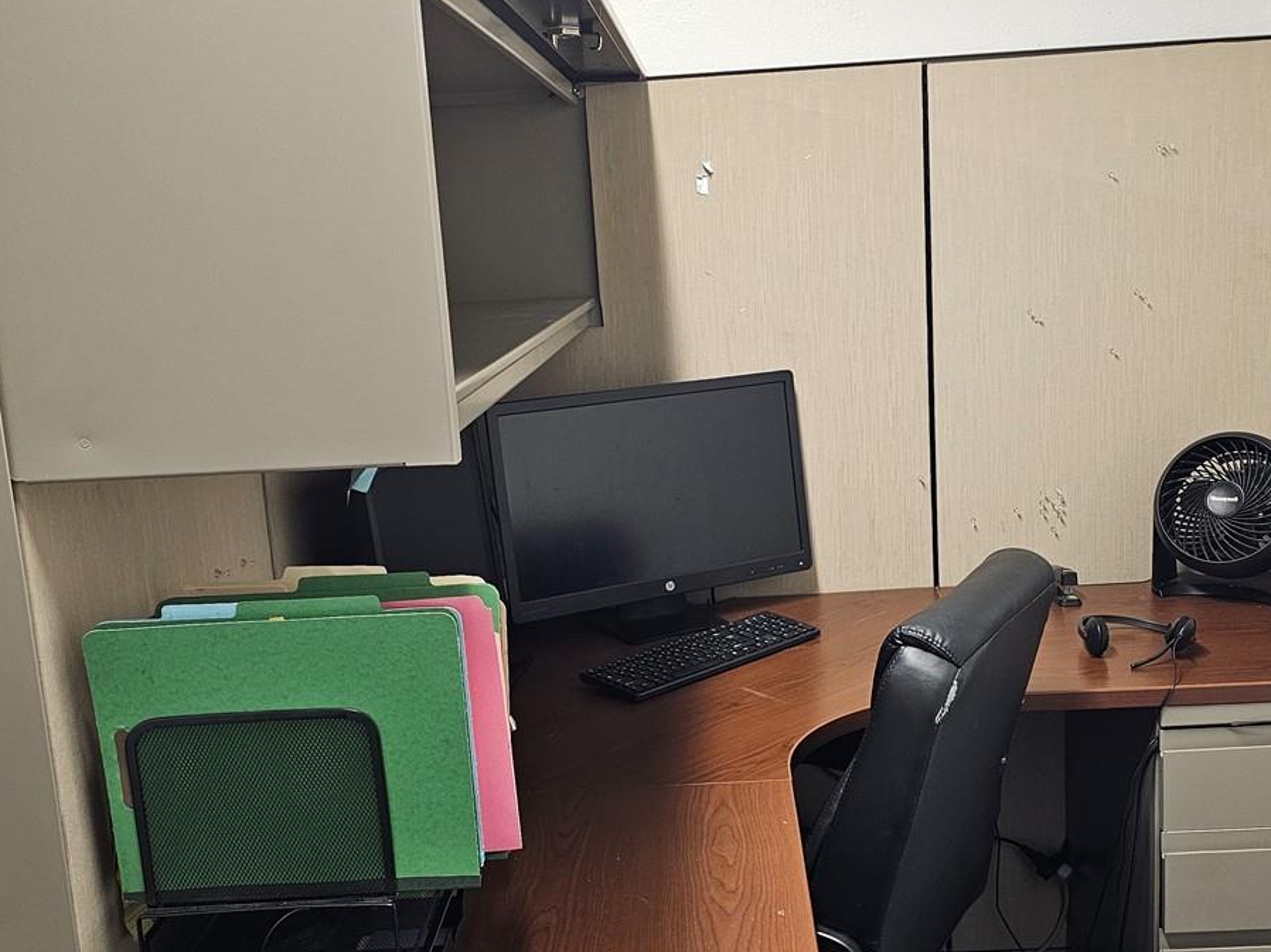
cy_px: 542
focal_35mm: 41
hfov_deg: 45.7
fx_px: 1505
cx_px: 695
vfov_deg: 35.1
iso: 400
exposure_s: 1/120
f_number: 1.7
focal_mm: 6.3
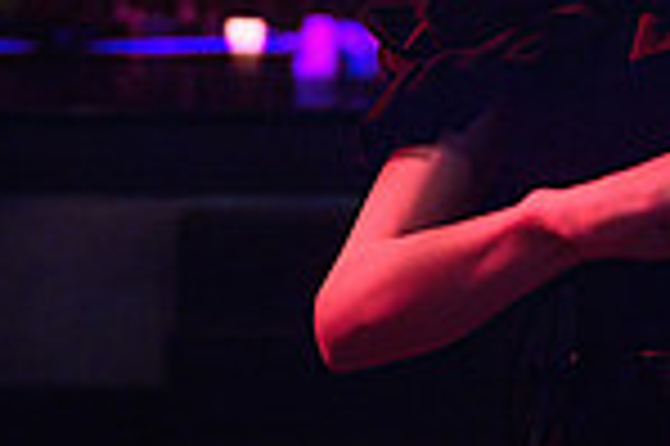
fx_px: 3328
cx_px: 486
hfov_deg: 11.5
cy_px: -11
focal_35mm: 179
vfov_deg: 7.6
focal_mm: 46
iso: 1600
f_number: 2.8
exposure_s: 1/50
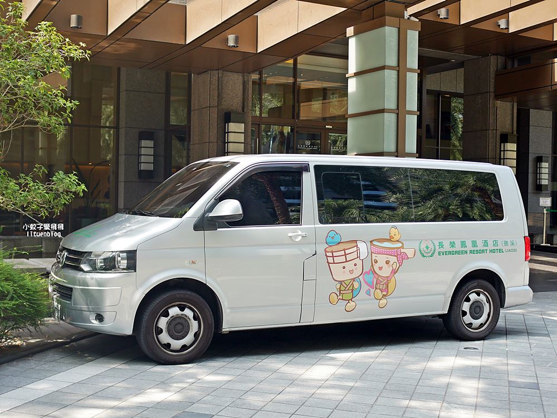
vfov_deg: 29.1
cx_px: 278
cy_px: 209
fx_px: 805
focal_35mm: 50
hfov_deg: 38.2
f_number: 2.2
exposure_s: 1/500
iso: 200
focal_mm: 25
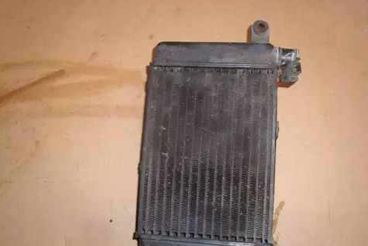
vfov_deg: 36.0
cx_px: 186
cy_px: 130
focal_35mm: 37
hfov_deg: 51.9
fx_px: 378
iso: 50
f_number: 2.8
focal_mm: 5.8
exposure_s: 1/30
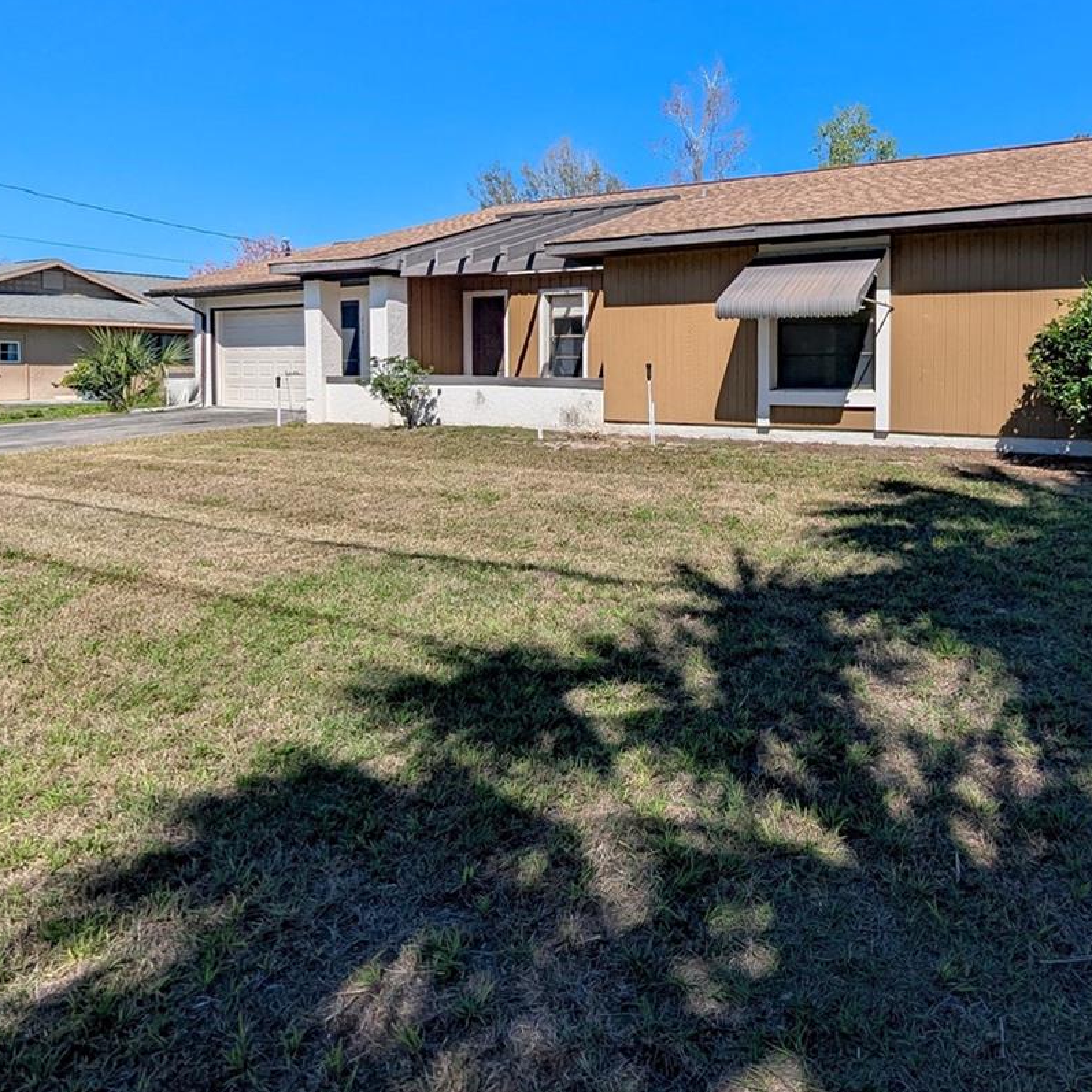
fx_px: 821
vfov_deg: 65.9
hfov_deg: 65.9
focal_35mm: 23
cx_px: 704
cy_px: 389
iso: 47
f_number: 2.2
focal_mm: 1.95
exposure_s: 1/1916
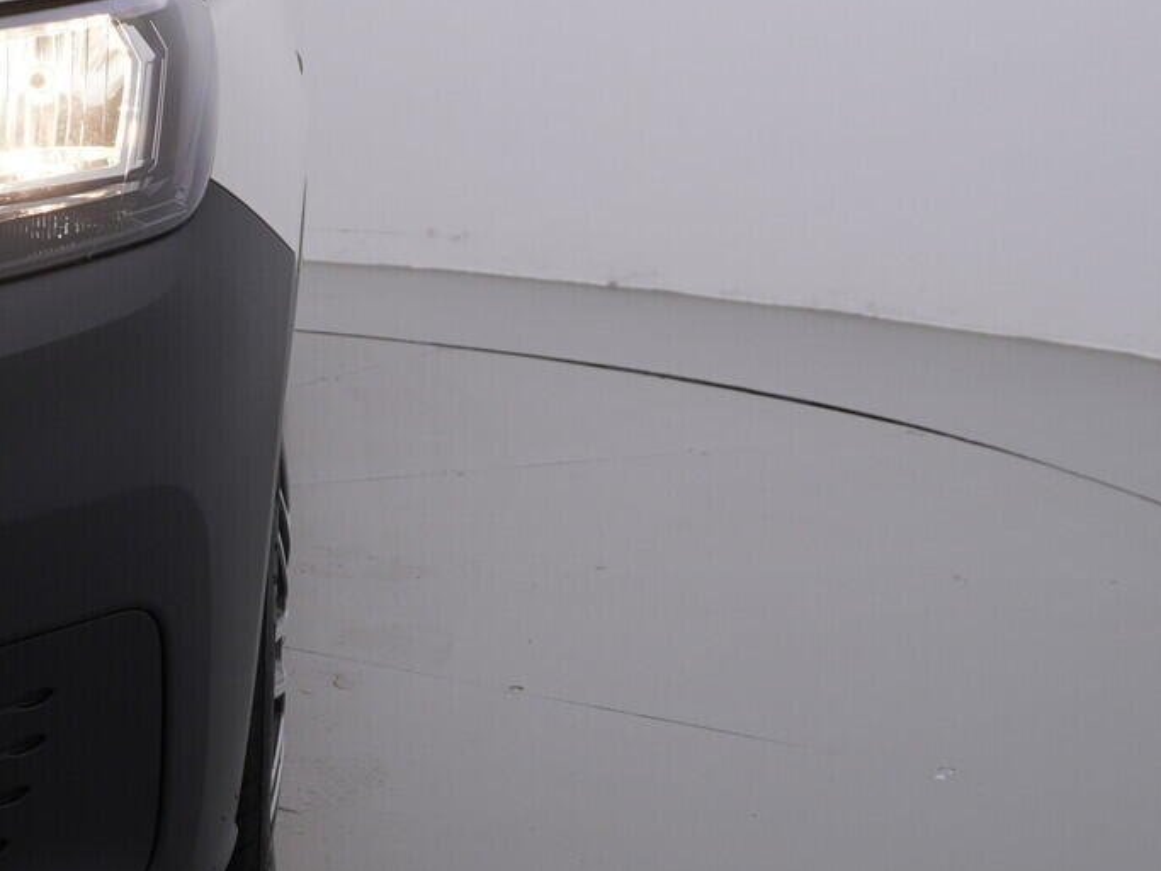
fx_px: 2448
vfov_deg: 20.2
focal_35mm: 73
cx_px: 352
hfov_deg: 26.5
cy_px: 442
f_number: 5
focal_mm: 24
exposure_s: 1/125
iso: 125
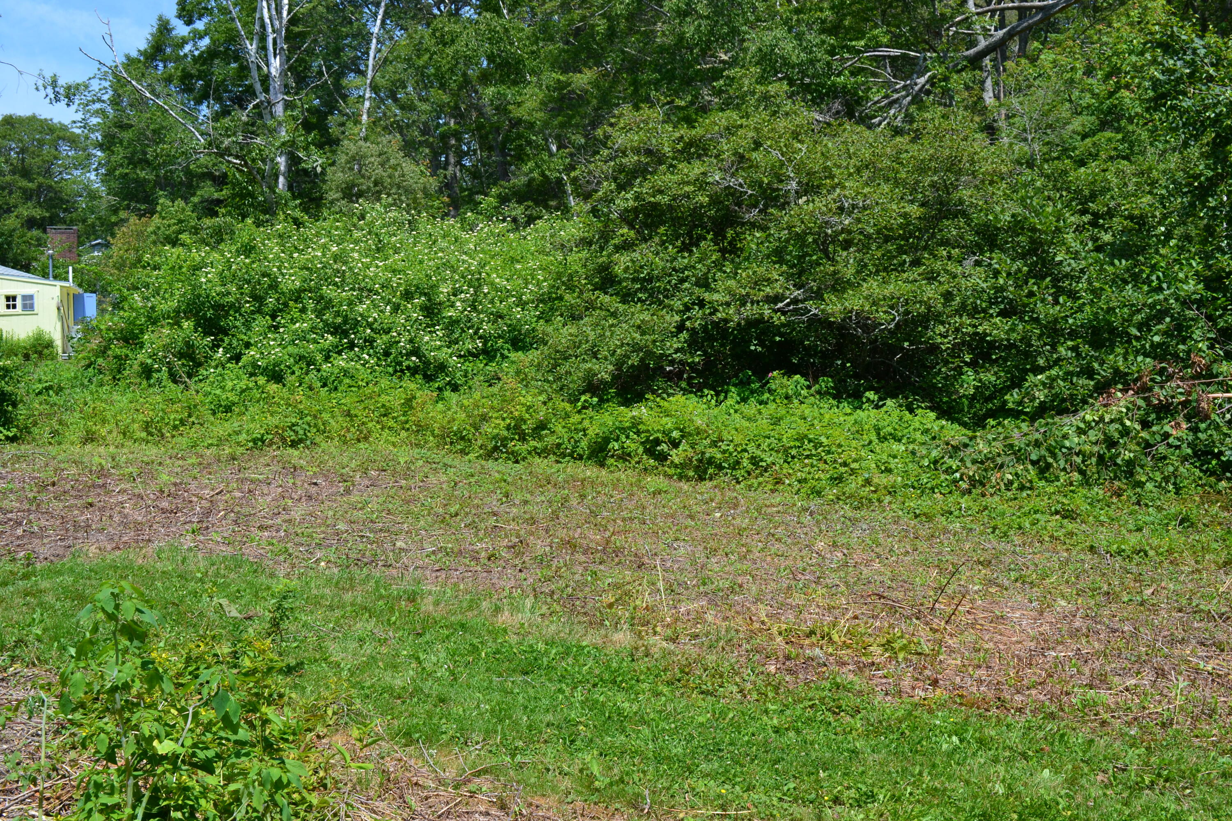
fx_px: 1335
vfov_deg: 34.2
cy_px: 410
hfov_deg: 49.6
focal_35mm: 39
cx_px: 616
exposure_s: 1/320
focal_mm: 26
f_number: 10
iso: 400
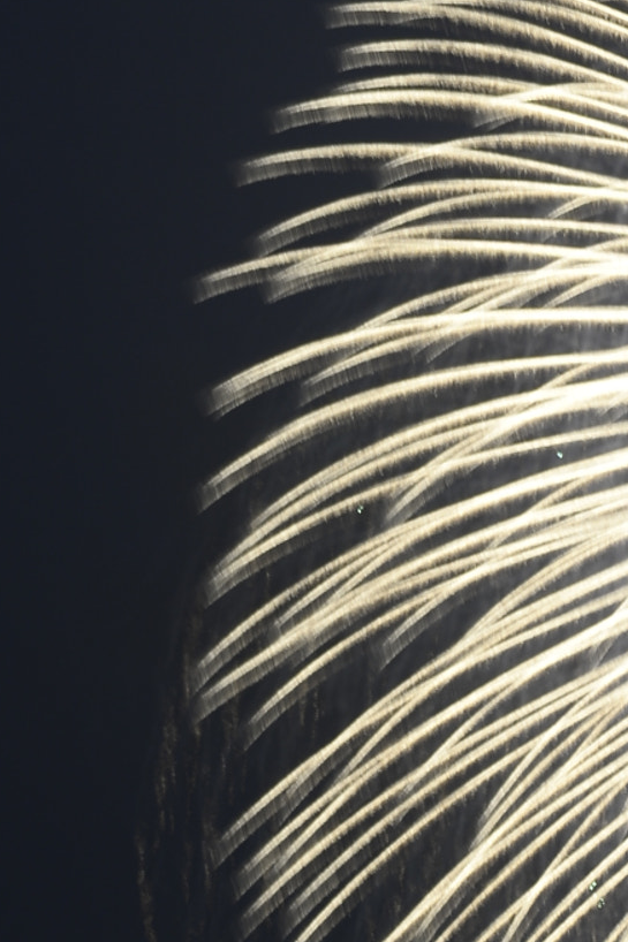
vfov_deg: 2.7
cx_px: 1135
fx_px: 19684
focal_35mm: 752
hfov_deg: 1.8
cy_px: 1415
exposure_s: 10
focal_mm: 200
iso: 100
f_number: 5.6
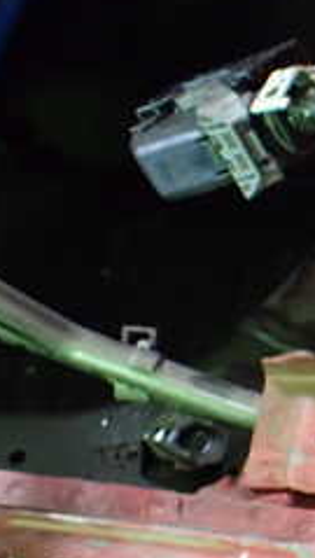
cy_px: 268
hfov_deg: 12.5
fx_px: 1214
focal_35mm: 82
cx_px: 688
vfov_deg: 25.9
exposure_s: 1/40
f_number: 2.3
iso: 800
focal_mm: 5.4
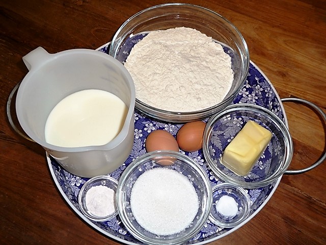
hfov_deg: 54.0
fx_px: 320
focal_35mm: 34
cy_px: 122
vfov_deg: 41.8
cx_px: 163
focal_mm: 5.6
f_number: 3.6
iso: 100
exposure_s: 1/30
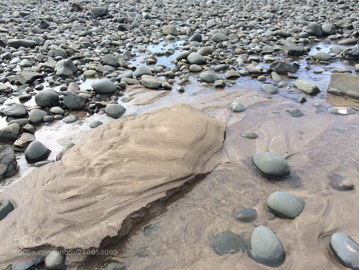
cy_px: 135
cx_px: 180
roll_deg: +2.1
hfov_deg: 61.7
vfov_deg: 48.2
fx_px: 301
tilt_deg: -26.4
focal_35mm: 29
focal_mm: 4.15
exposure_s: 1/873
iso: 32
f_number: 2.2
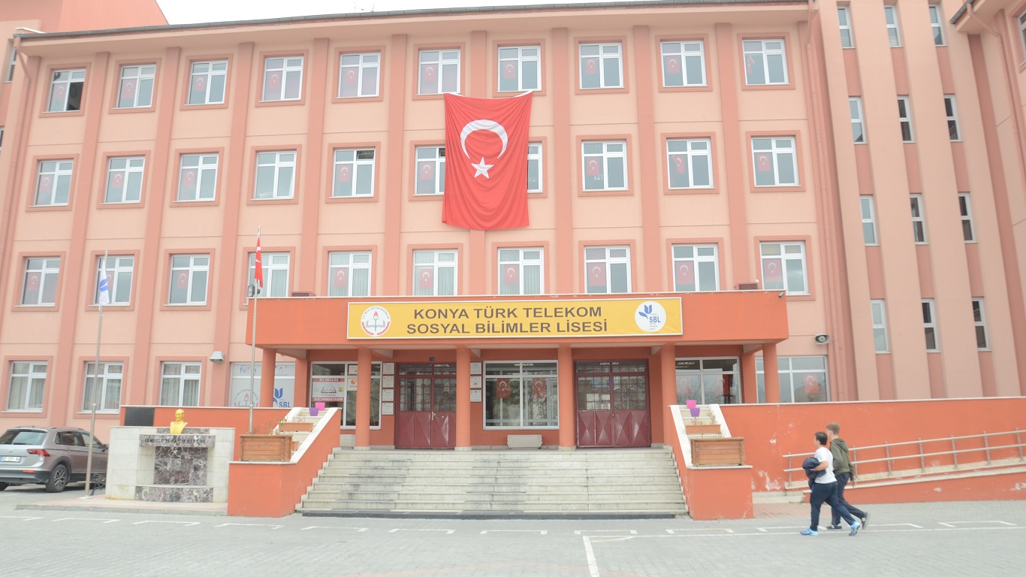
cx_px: 513
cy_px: 208
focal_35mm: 31
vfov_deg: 37.5
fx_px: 843
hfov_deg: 62.6
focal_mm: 18
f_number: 8
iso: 400
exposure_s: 1/250
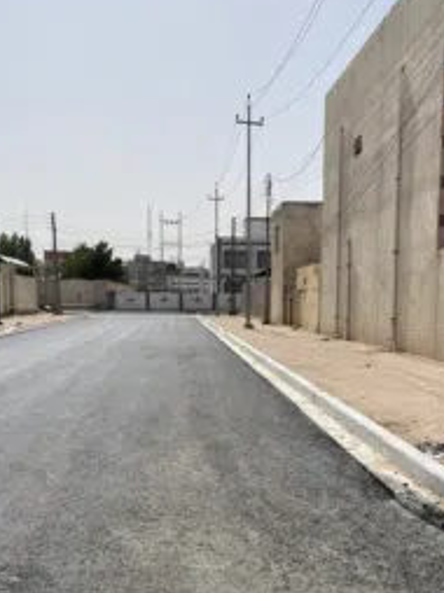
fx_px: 702
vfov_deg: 45.3
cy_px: 378
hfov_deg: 35.1
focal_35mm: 41
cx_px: 210
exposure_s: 1/8403
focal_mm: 4.2
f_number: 1.6
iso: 32
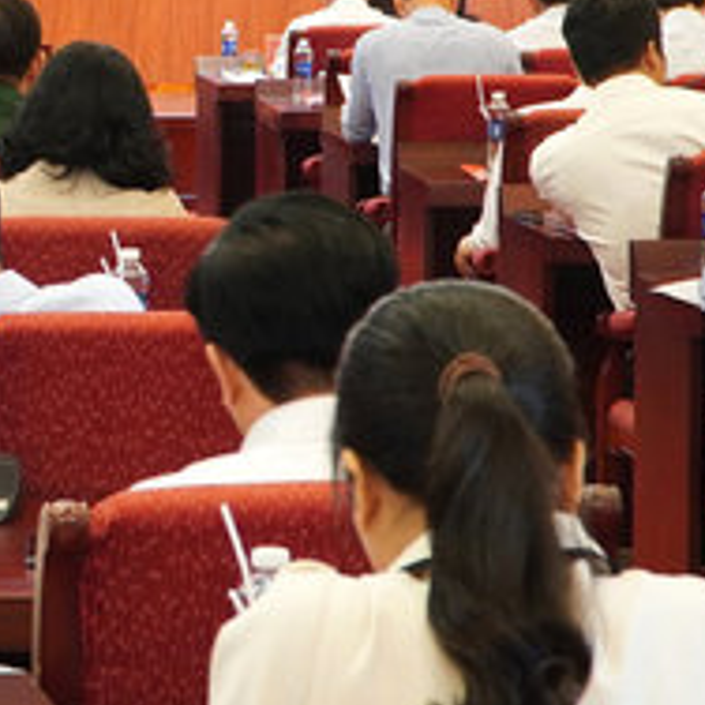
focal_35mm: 110
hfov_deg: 15.4
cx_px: -56
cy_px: 180
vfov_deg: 15.8
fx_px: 2535
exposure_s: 1/25
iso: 800
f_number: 5
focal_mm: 30
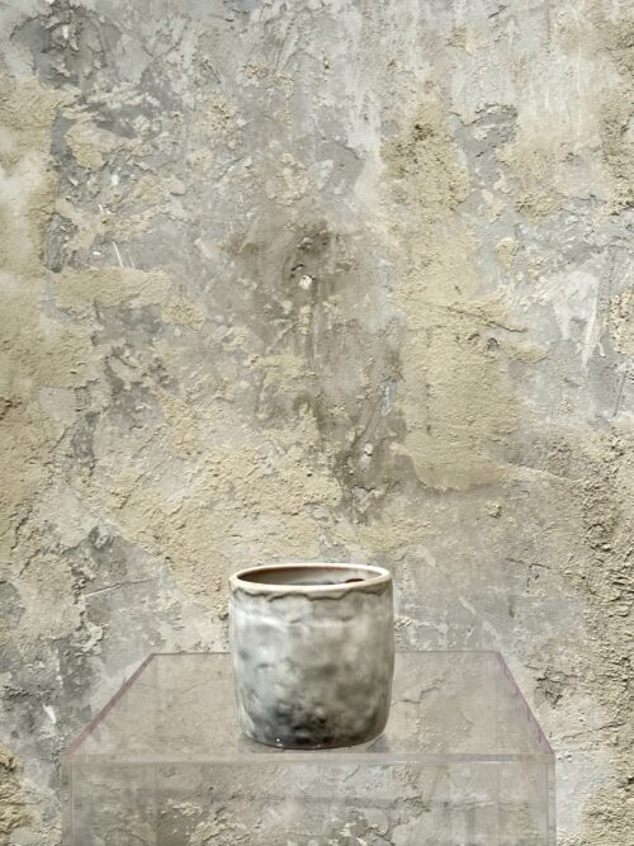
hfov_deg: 30.3
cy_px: 423
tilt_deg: +0.6
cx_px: 317
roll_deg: +0.0
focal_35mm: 48
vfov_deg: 39.7
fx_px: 1173
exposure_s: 1/175
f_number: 1.78
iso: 50
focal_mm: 6.86
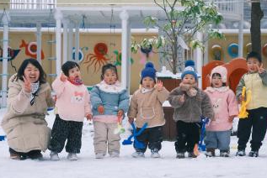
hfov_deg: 19.2
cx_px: 158
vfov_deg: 12.9
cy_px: 79
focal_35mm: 106
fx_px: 787
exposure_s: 1/640
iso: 1600
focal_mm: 56
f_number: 6.4
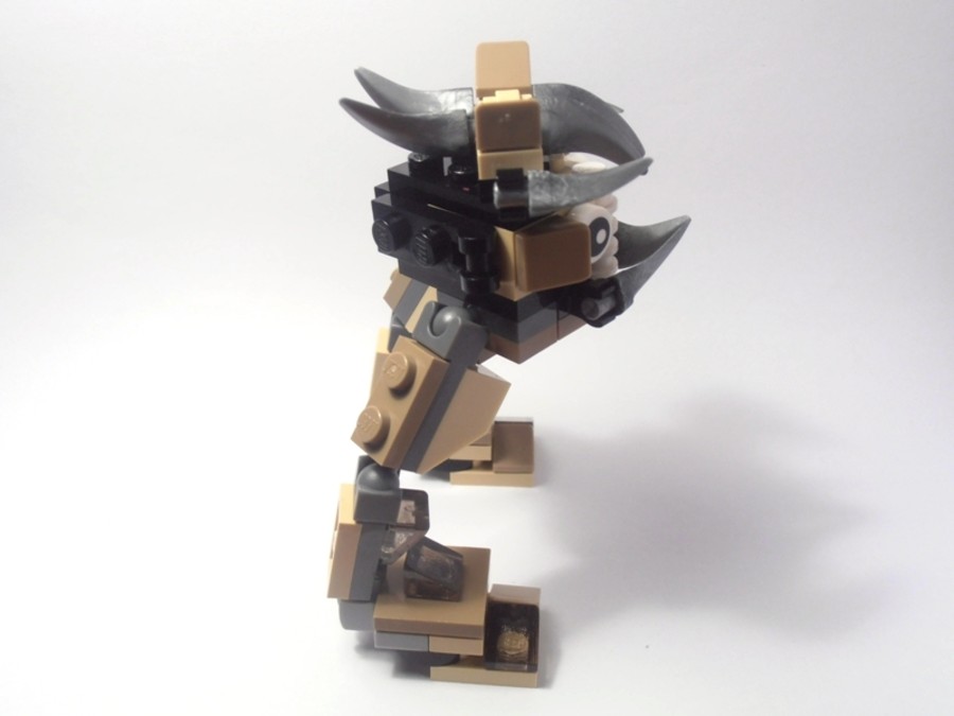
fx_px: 1020
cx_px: 477
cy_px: 358
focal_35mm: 37
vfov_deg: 38.7
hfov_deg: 50.1
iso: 80
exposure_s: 1/60
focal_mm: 6.61
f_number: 3.9
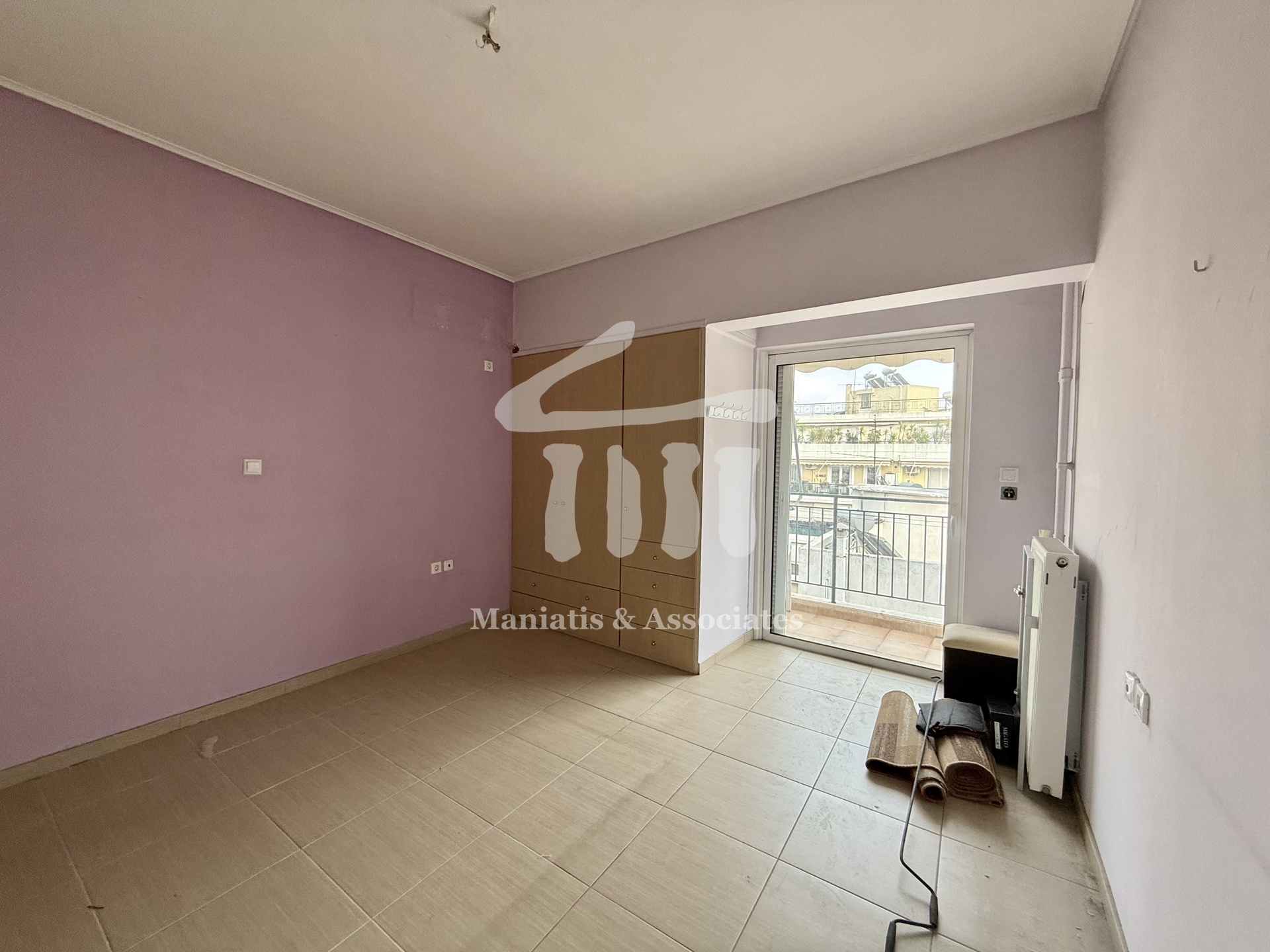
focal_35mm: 14
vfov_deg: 85.7
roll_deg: -0.7
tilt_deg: -2.5
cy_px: 476
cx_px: 635
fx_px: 514
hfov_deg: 102.1
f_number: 2.2
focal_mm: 2.22
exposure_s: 1/99
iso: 125
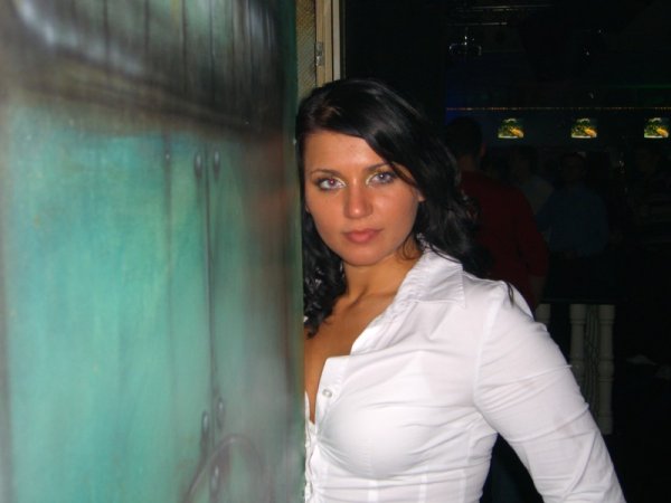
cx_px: 336
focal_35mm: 46
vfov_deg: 31.5
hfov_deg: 41.2
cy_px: 252
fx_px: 892
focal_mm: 9.5
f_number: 3.1
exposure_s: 1/60
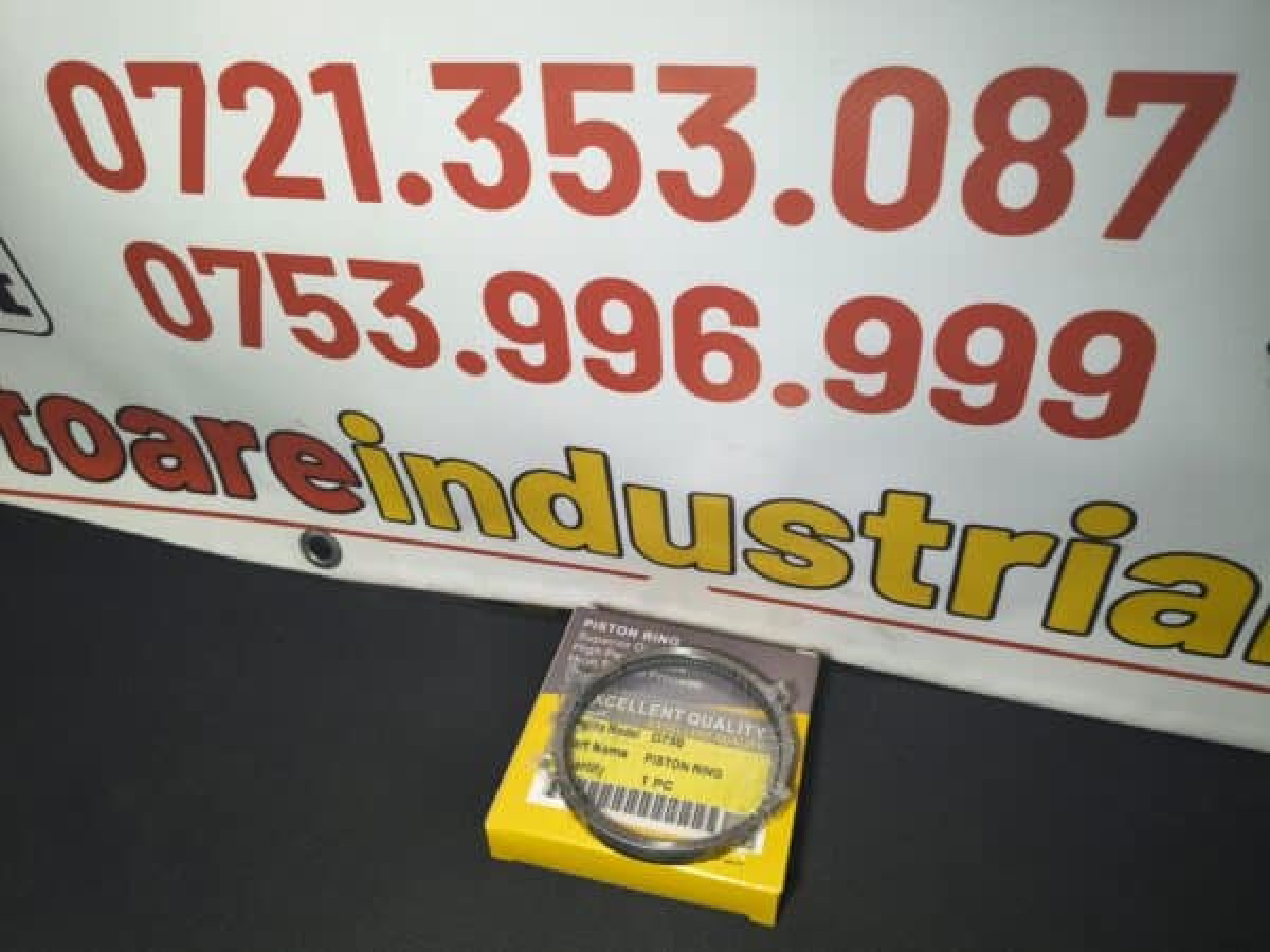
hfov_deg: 67.3
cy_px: 476
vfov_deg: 53.1
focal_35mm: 26
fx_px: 954
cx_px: 635
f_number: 1.8
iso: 107
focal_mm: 4.81
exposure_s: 1/99.9
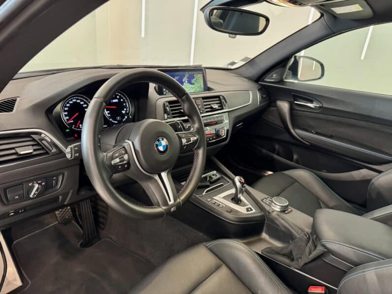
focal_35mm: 24
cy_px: 147
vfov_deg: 56.8
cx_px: 196
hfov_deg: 71.6
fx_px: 272
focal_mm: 6.8
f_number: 1.8
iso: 800
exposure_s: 1/50
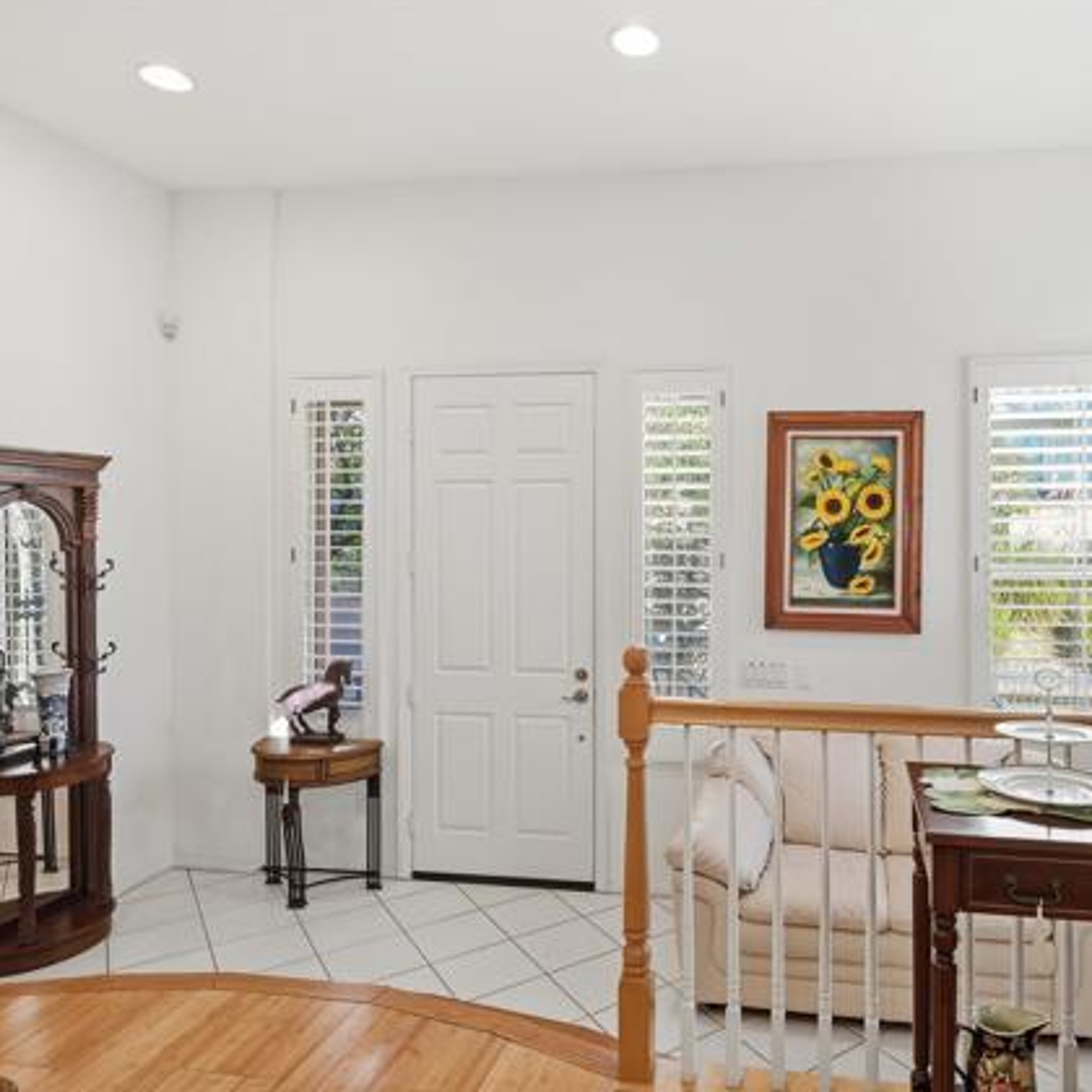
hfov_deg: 66.7
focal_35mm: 23
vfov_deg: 68.1
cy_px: 543
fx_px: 808
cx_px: 705
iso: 100
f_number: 8
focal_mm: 17.5
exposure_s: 1/250
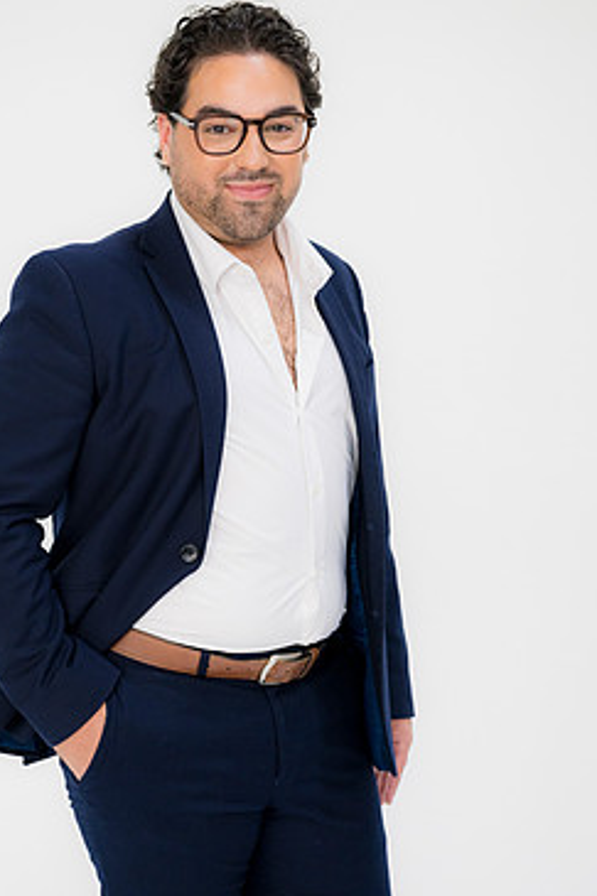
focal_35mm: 90
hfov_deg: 15.2
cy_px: 434
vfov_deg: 22.6
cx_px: 241
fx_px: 2241
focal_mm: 73
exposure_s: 1/125
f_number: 3.2
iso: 800
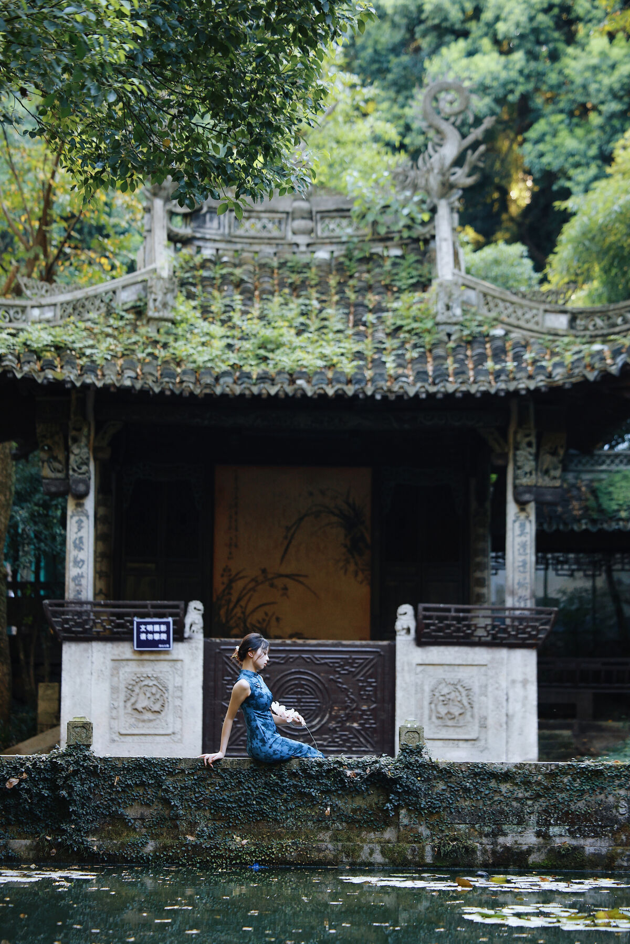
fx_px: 2599
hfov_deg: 13.8
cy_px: 472
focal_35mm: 99
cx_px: 315
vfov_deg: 20.6
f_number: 2.8
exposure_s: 1/250
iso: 1250
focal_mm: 100
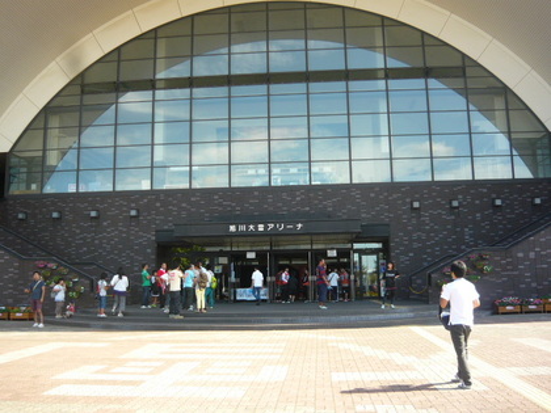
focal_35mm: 33
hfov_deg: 55.4
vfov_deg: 42.9
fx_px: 525
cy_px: 206
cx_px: 276
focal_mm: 5.5
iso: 100
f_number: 2.8
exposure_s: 1/250
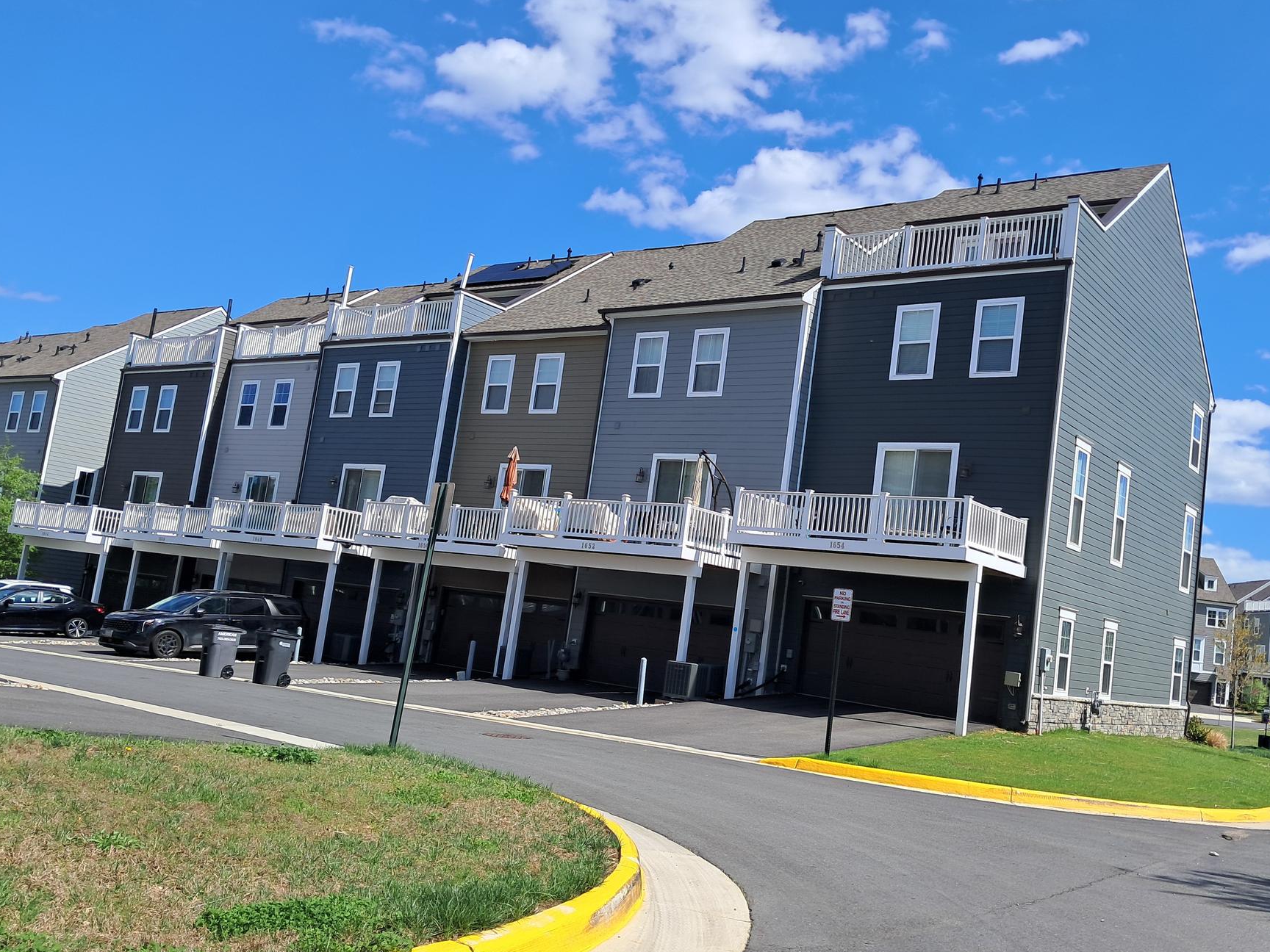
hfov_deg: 56.5
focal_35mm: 32
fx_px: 1174
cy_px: 481
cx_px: 737
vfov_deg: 44.2
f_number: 1.8
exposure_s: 1/897
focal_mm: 4
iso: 50
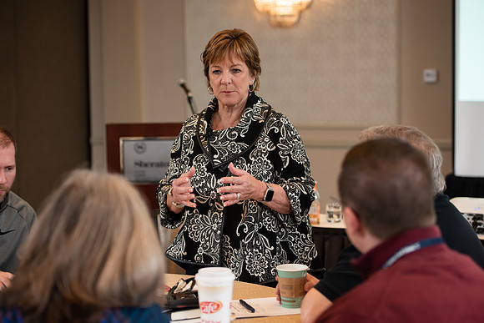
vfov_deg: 19.5
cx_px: 242
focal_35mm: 70
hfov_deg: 28.8
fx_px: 941
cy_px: 162
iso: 1250
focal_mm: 70
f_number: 3.5
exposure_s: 1/200
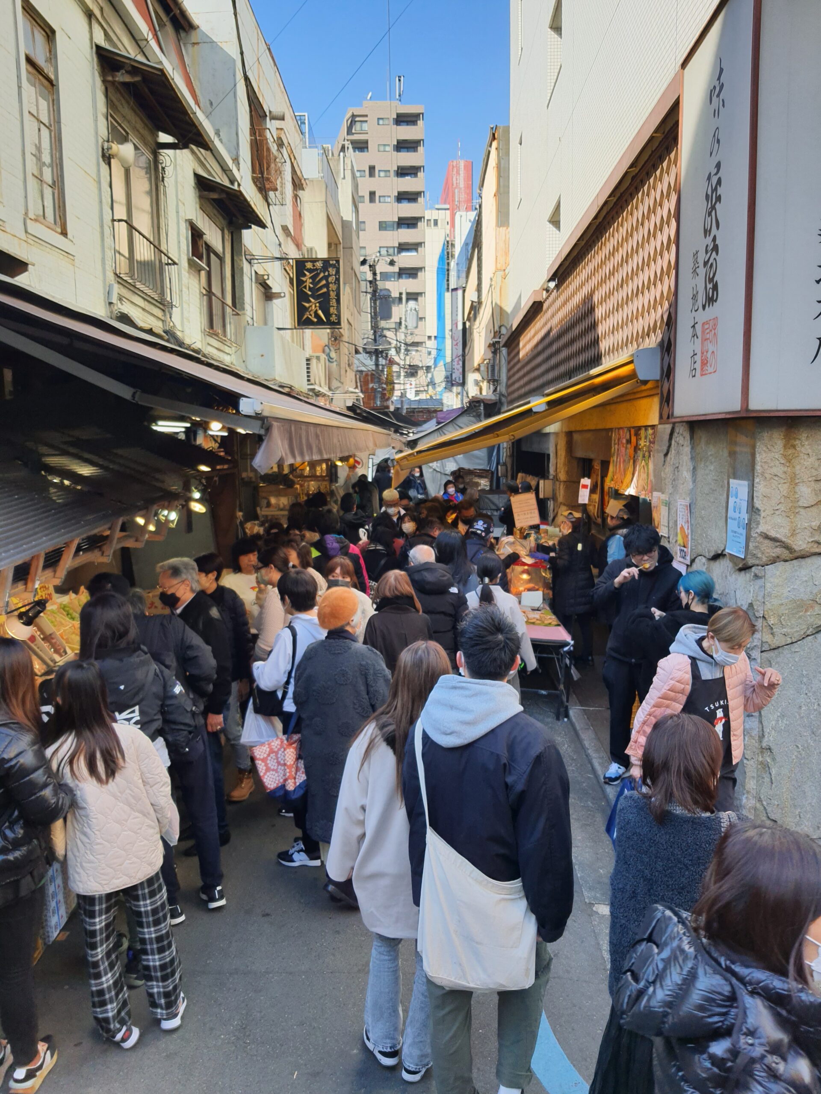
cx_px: 410
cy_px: 547
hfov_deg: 53.1
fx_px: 822
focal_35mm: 26
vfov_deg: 67.3
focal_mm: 4.32
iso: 50
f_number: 1.7
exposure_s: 1/772
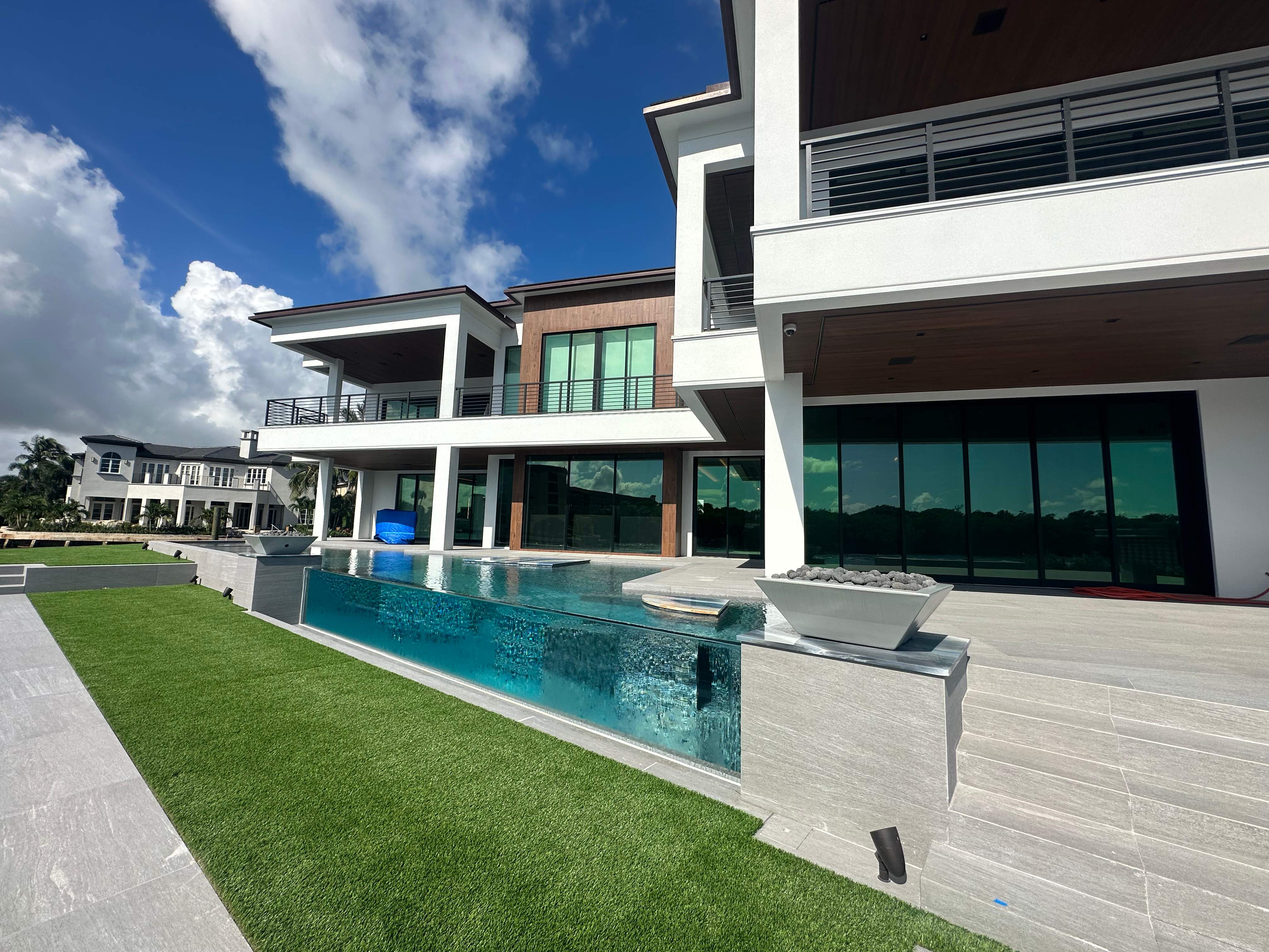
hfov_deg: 102.1
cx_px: 634
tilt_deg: +6.2
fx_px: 513
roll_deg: -1.7
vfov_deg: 85.7
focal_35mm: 14
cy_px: 476
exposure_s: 1/3401
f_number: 2.2
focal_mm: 2.22
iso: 50
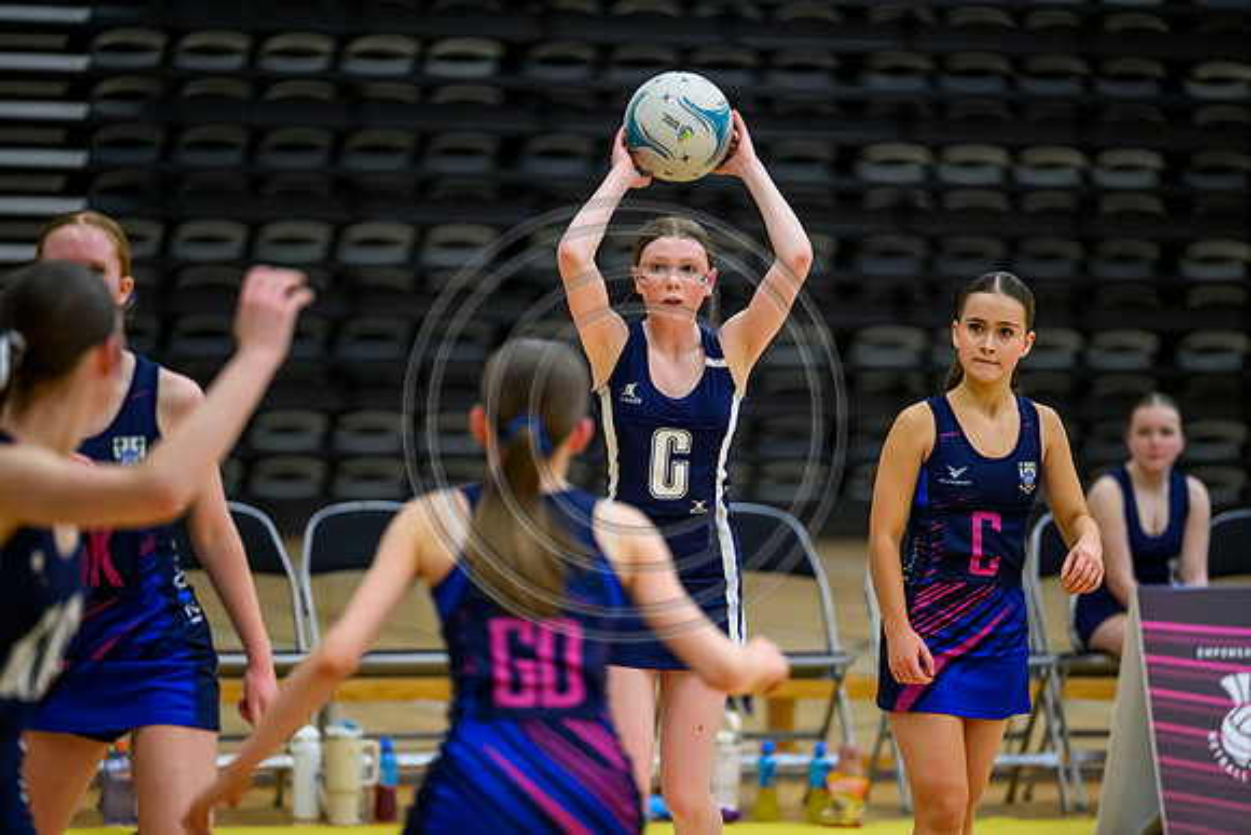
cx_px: 626
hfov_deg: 10.3
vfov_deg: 6.9
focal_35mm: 200
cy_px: 418
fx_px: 6951
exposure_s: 1/1000
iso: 6400
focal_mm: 200
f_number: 2.8
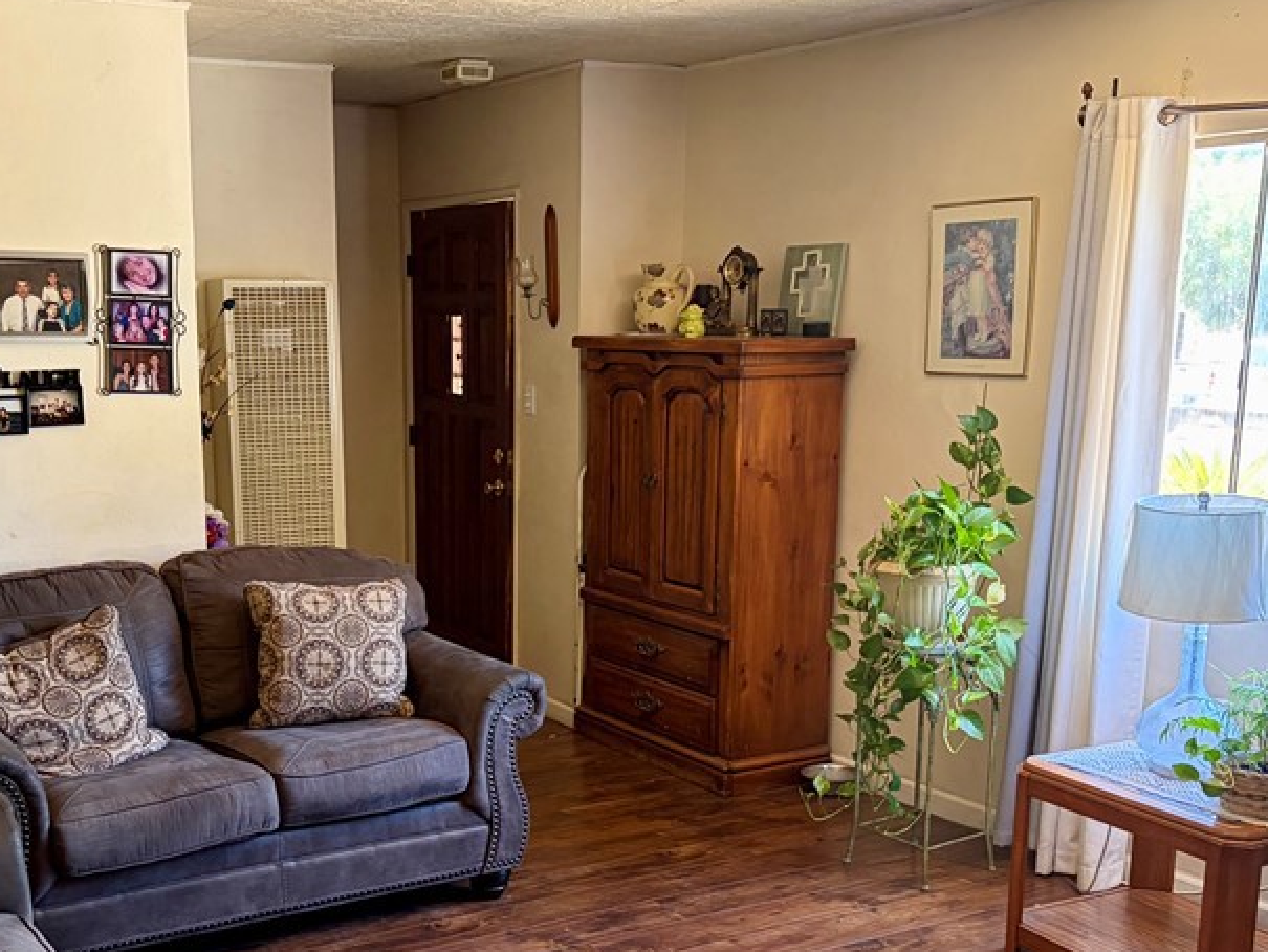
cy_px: 677
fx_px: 1612
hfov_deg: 42.6
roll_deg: +1.2
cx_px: 469
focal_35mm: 44
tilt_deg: -11.7
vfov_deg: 32.4
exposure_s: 1/60
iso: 250
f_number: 1.6
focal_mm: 5.96
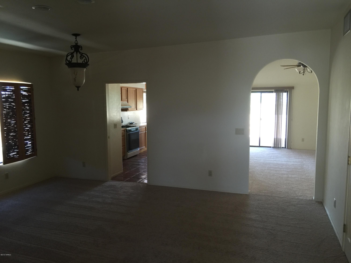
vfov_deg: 48.2
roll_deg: -1.5
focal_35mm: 29
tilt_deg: -7.5
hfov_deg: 61.7
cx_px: 176
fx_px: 294
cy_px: 132
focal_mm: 4.15
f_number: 2.2
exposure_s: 1/15
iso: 40
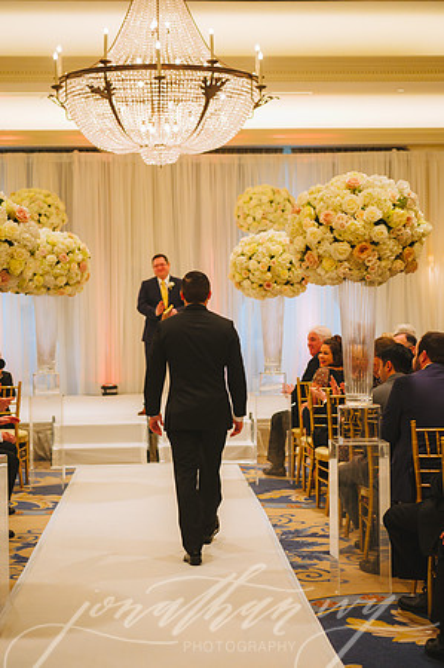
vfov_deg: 28.9
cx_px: 222
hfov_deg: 19.4
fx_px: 1298
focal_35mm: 70
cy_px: 334
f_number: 2.8
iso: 2500
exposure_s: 1/250
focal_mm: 70
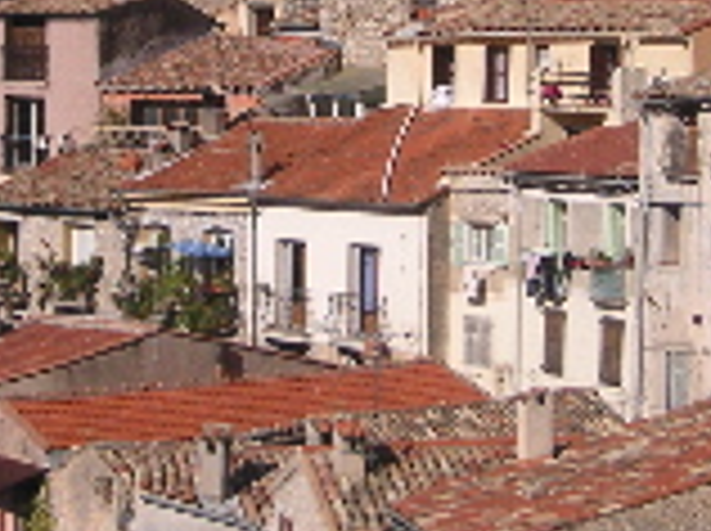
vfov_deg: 11.1
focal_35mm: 132
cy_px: 76
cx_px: 351
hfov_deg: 15.0
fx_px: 2707
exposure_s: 1/350
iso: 50
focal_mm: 6.1
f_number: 6.7
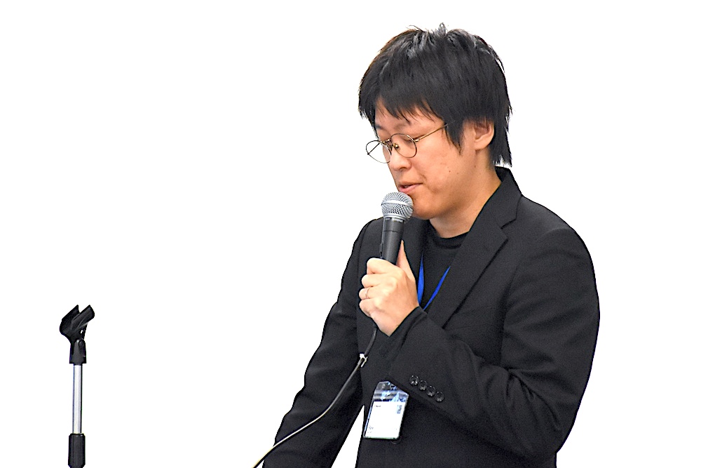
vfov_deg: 6.5
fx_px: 4089
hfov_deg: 9.8
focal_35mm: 210
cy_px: 234
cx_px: 350
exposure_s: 1/125
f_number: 5.6
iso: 3200
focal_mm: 140
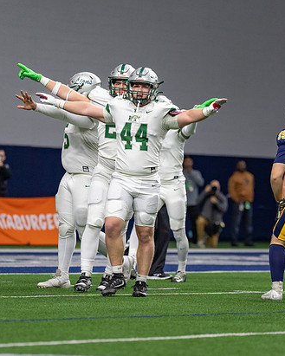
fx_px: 2761
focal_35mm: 262
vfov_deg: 7.4
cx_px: 172
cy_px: 220
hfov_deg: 5.9
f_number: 2.8
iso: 1600
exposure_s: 1/1250
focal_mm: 147
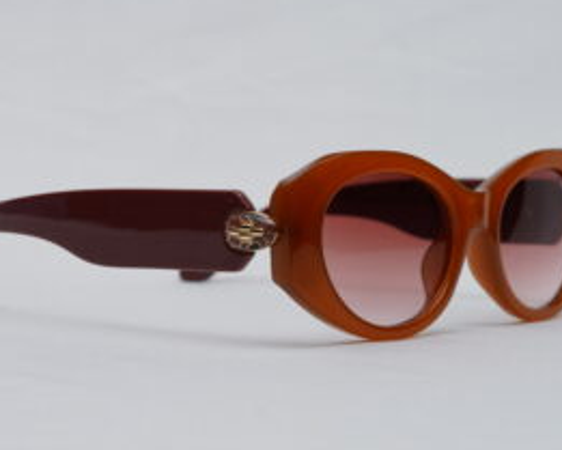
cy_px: 194
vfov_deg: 14.3
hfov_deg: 17.8
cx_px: 301
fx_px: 1797
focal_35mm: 108
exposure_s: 1/160
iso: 100
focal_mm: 50
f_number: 9
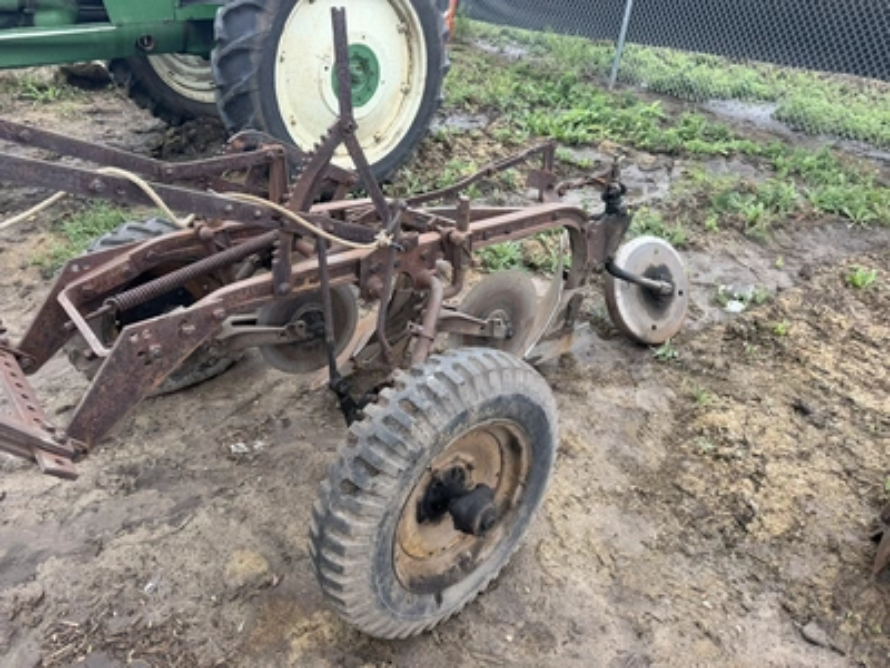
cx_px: 445
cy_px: 334
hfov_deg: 71.6
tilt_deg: -35.7
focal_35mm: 24
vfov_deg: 56.8
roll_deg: +0.9
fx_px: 617
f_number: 1.78
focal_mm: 6.76
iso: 80
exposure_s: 1/627
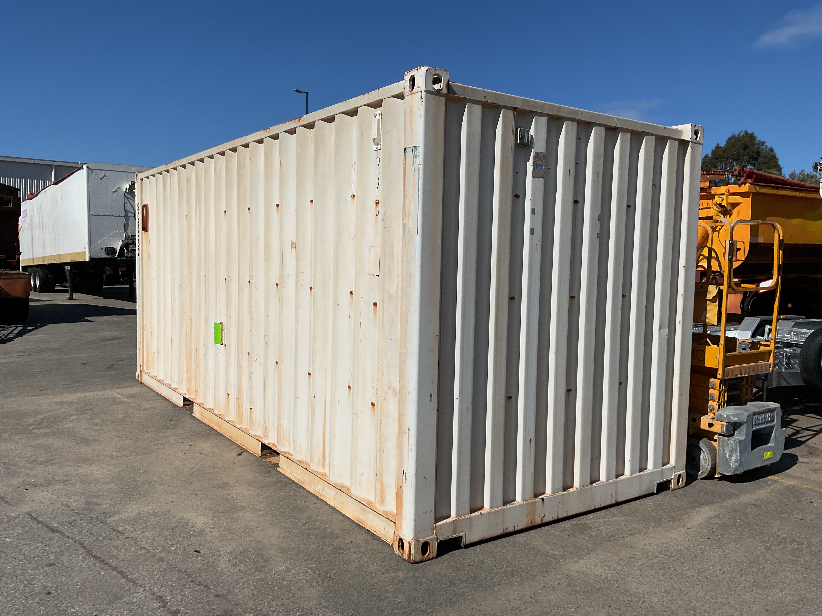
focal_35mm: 29
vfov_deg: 48.2
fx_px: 689
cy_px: 308
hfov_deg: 61.7
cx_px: 411
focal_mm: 3
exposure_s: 1/6536
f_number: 1.8
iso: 16
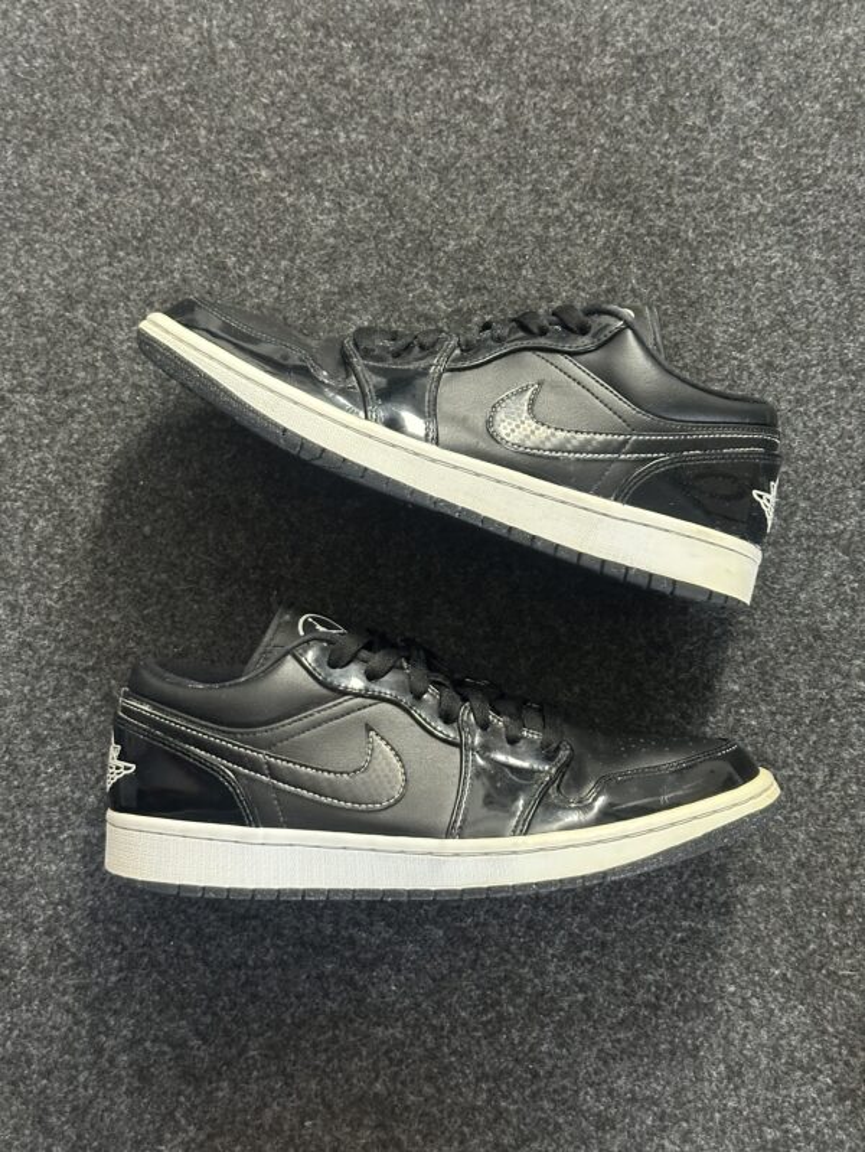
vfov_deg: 39.6
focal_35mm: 48
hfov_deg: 30.3
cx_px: 432
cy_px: 576
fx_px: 1598
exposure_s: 1/33
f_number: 1.78
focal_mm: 6.86
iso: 500
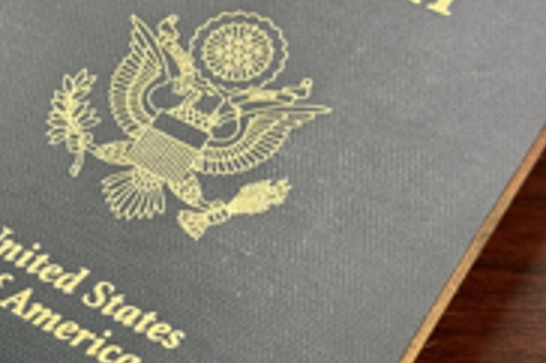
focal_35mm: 111
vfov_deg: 12.3
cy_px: 146
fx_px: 1682
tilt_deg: -62.4
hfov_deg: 18.2
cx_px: 69
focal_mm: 6.76
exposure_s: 1/38
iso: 200
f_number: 1.78
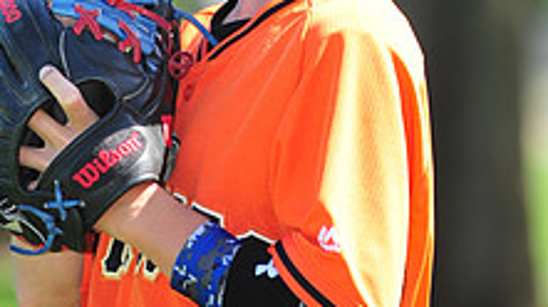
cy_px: -151
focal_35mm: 550
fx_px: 7987
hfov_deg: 3.9
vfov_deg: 2.2
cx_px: 265
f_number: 4.5
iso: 200
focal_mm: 200
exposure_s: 1/400
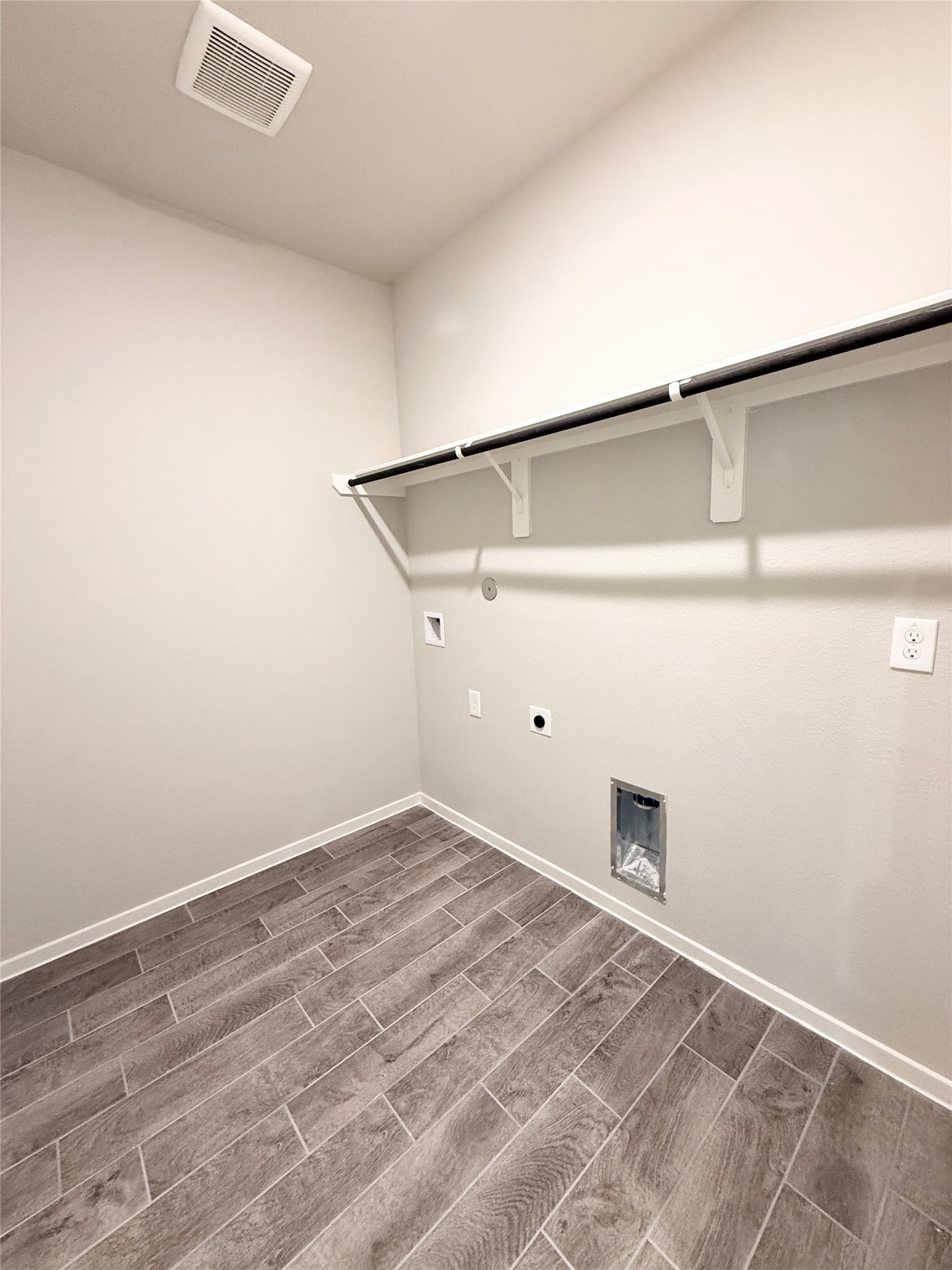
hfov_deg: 85.7
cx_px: 476
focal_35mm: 14
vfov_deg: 102.1
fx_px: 513
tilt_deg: -8.7
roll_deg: +2.3
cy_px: 635
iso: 400
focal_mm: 2.22
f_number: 2.2
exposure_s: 1/60
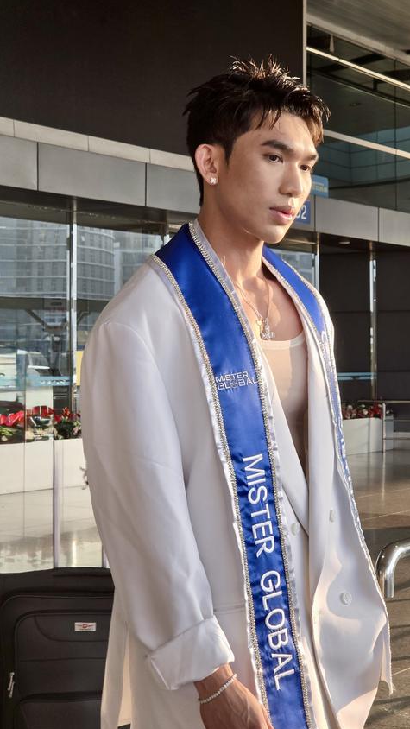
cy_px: 368
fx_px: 1468
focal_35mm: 76
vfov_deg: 27.9
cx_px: 262
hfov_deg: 15.9
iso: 25
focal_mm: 7
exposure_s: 1/100
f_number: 2.4
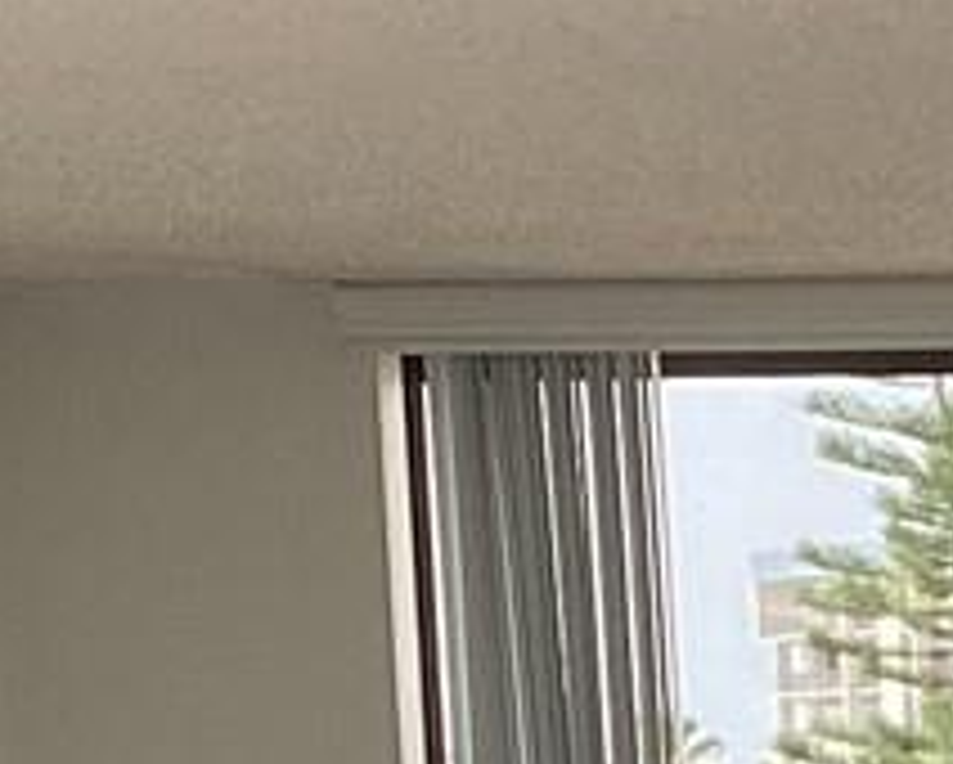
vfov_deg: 6.6
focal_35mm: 228
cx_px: 2072
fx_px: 6437
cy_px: 1609
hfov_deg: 8.0
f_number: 2.4
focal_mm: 3.3
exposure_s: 1/128
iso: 25
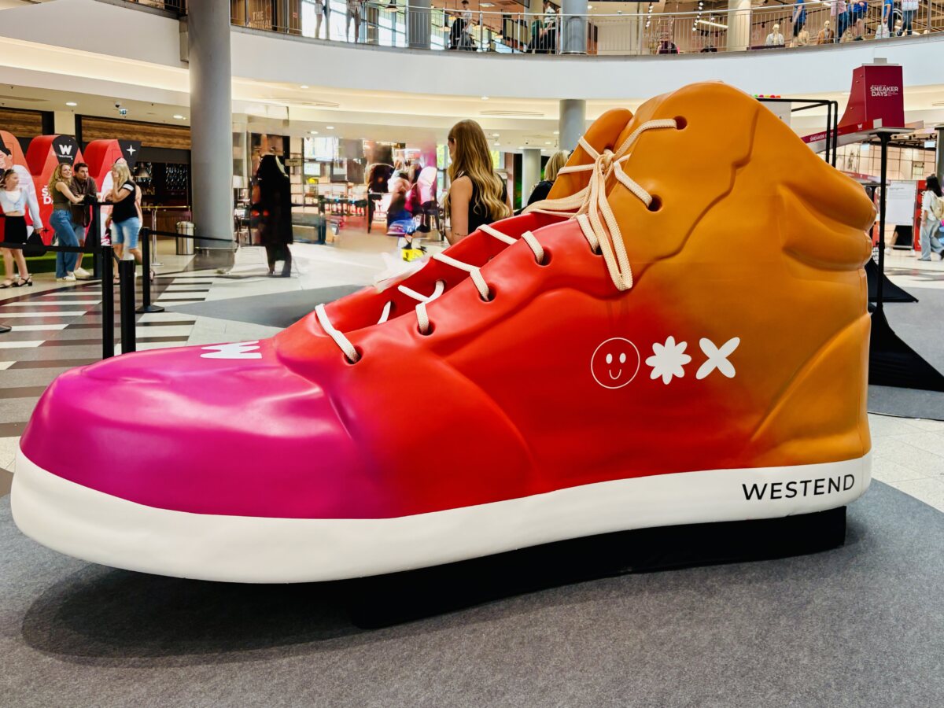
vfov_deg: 53.1
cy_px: 354
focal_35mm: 26
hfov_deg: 67.3
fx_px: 709
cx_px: 472
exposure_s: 1/50
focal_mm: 5.96
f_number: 1.6
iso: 80
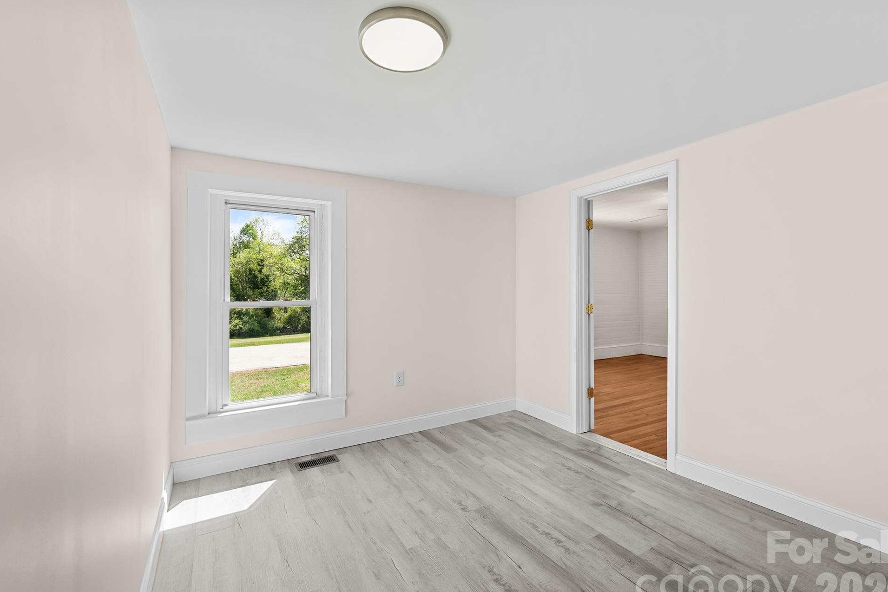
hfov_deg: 100.4
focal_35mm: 15
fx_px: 370
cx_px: 440
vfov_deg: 77.3
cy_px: 305
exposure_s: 1/30
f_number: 8
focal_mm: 14
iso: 400
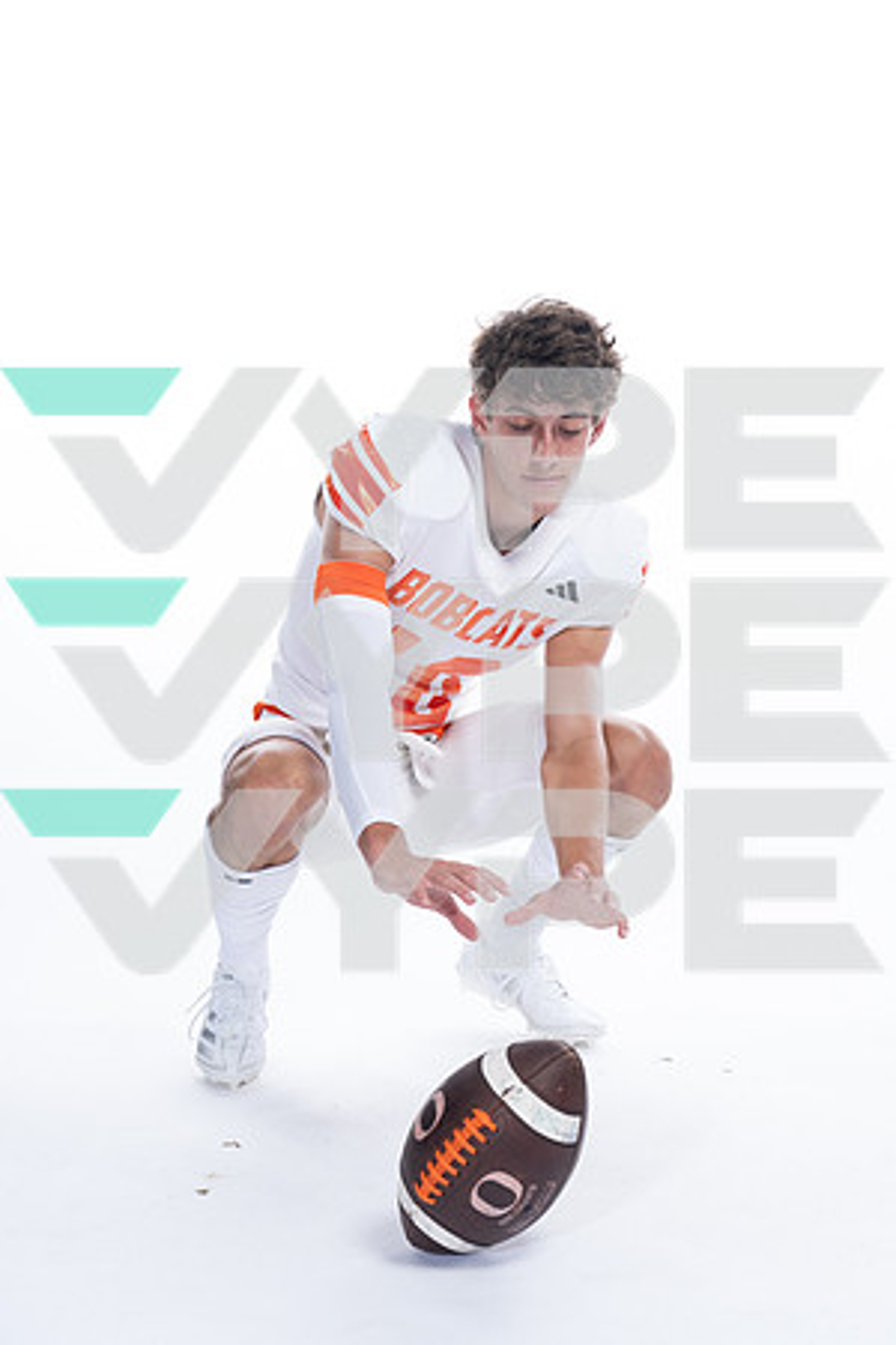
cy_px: 672
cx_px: 448
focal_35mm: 56
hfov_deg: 24.2
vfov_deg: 35.6
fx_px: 2091
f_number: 5.6
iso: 400
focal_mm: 56
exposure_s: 1/250
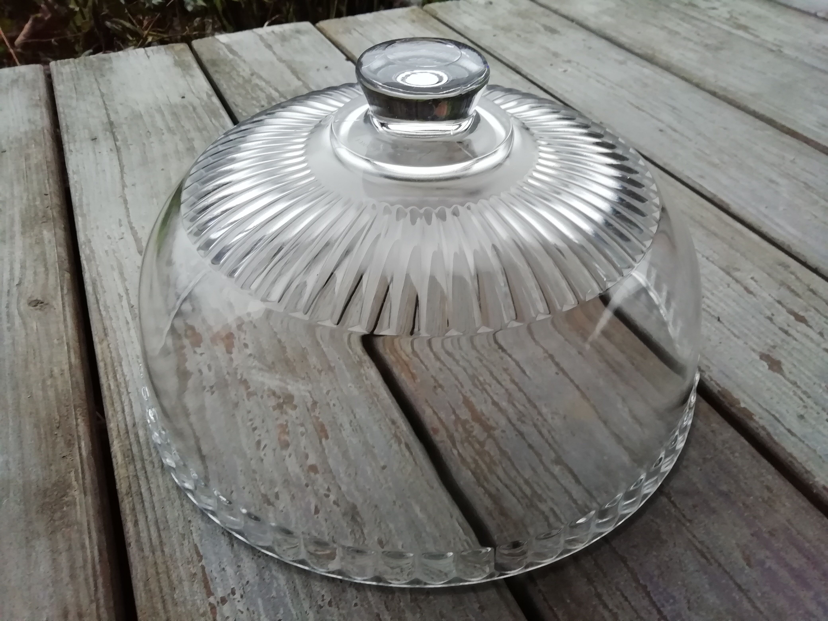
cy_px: 310
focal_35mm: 26
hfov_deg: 67.3
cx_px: 414
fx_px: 622
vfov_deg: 53.1
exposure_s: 1/33.3
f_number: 2.2
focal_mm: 3.21
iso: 160
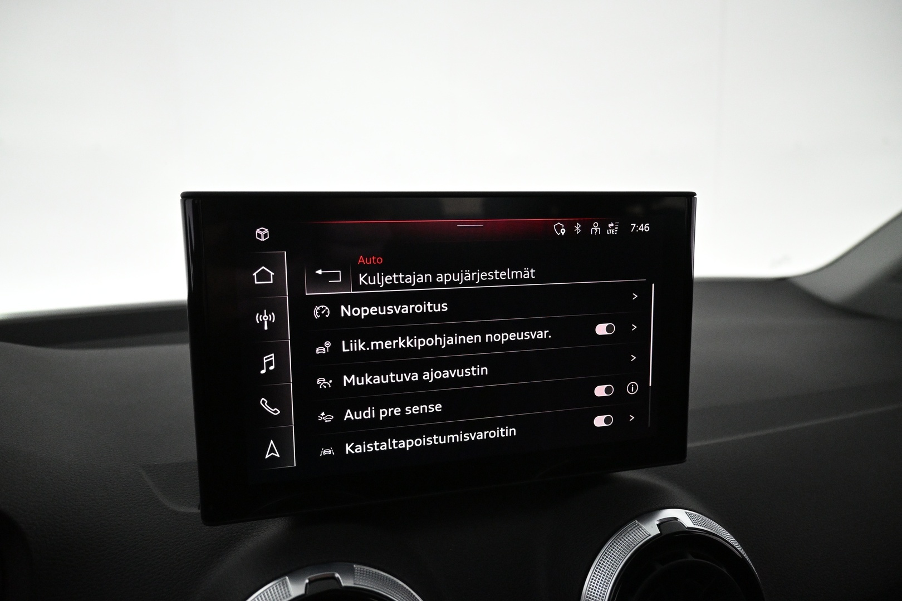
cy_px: 300
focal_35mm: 24
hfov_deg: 73.7
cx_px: 451
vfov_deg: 53.1
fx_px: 601
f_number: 3.5
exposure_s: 1/200
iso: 4000
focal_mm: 16
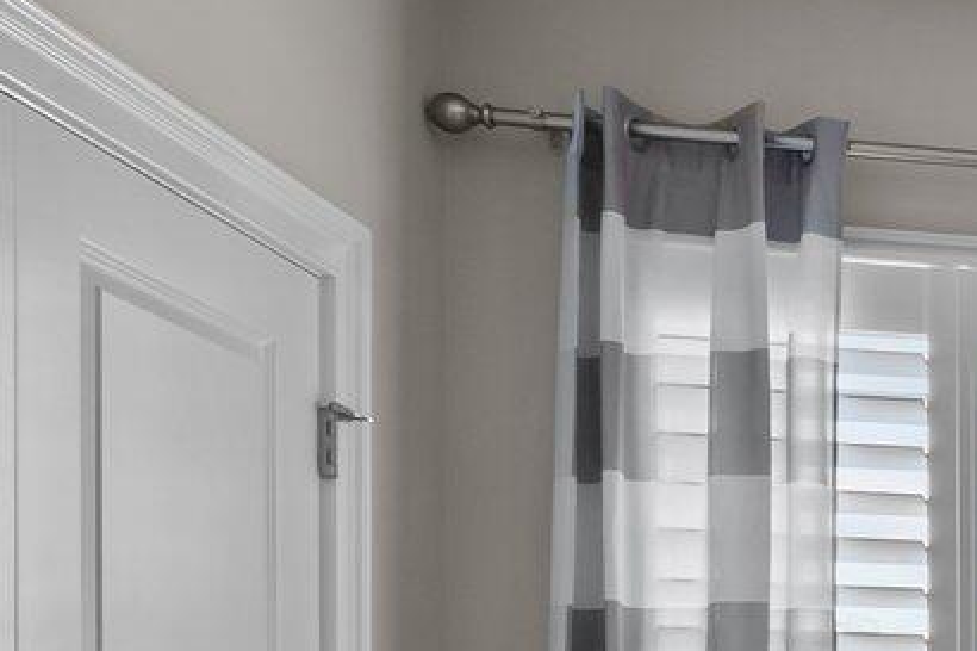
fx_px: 2170
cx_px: 2078
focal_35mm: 80
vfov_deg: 16.1
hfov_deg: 16.9
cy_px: 855
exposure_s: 1/3
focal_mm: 16
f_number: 8
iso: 400
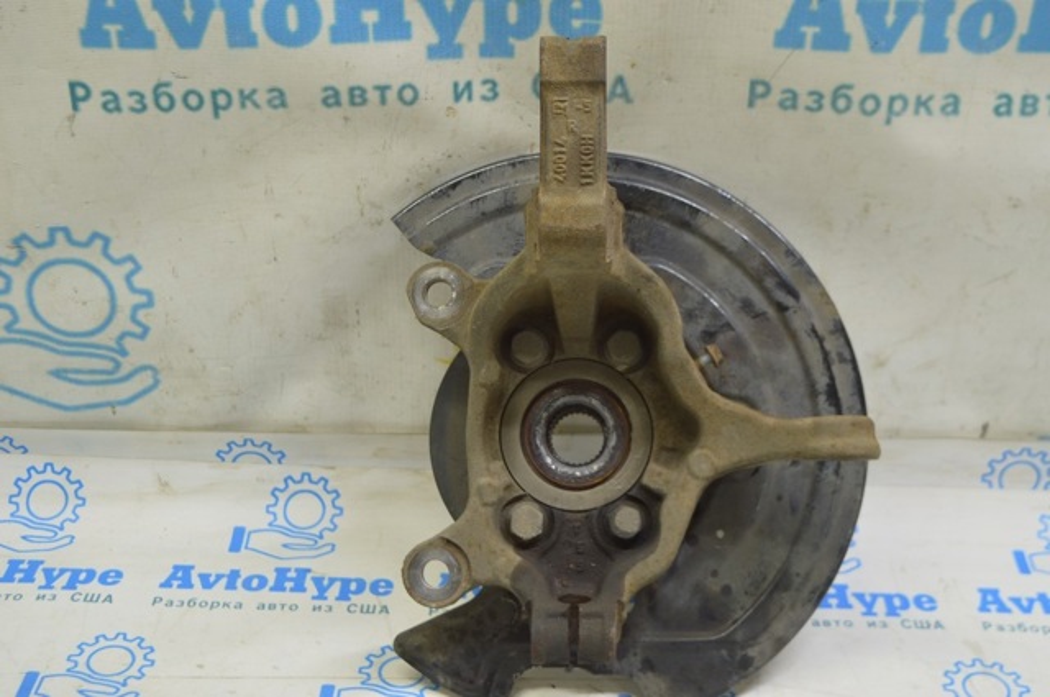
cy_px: 348
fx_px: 1486
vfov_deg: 26.4
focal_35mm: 51
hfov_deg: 38.9
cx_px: 525
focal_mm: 34
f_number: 5.6
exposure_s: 1/20
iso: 400
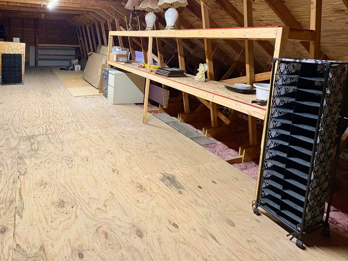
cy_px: 66
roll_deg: -2.0
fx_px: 211
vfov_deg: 60.1
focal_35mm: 21
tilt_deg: -6.8
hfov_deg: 74.8
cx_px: 99
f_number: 2.2
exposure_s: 1/60
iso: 320
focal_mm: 2.22
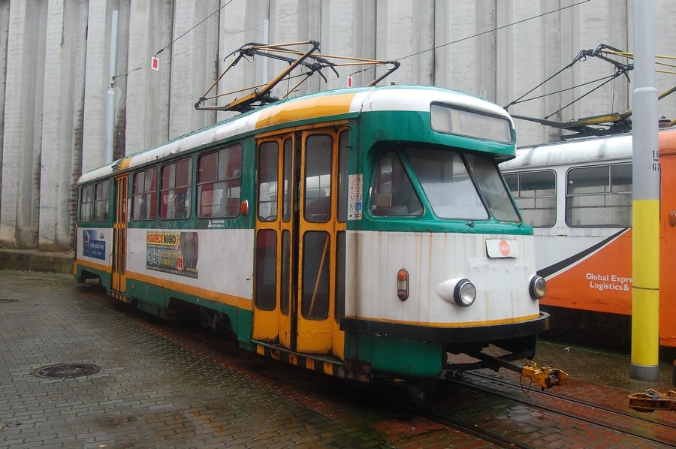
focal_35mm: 30
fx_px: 563
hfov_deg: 62.0
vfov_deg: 43.5
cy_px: 224
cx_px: 338
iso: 400
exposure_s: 1/40
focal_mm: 20
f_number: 7.1
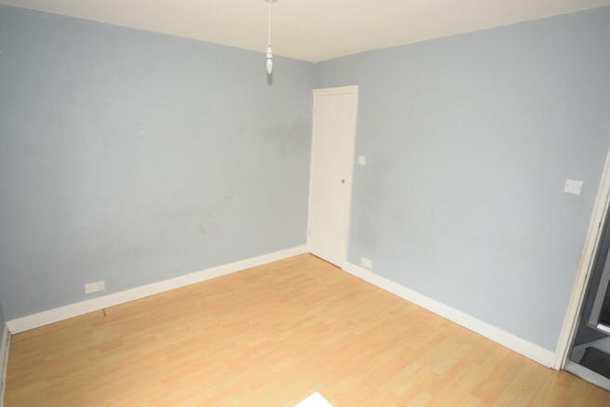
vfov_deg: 67.4
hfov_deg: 90.0
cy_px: 204
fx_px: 305
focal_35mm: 18
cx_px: 305
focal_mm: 12
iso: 800
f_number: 5.6
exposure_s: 1/125
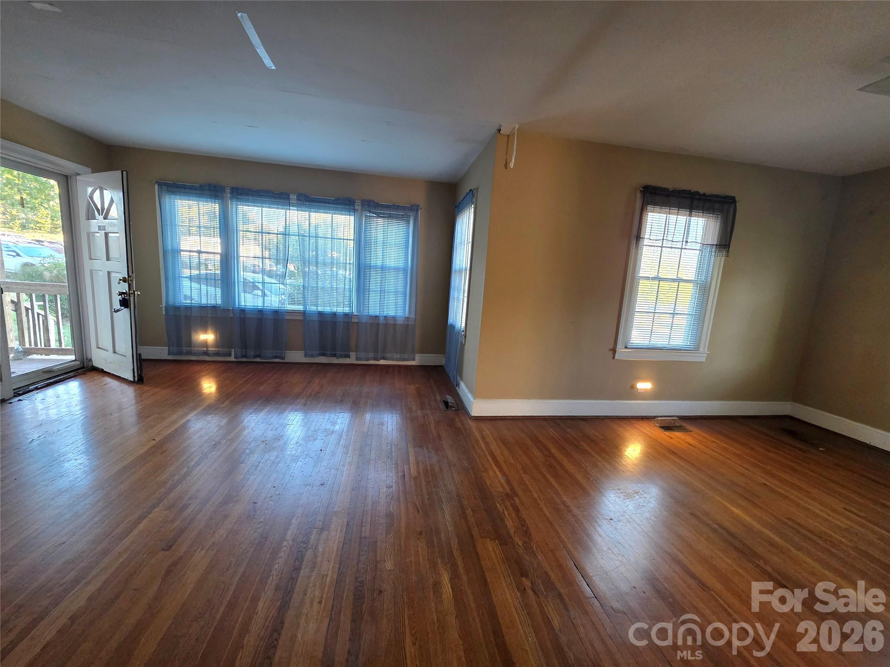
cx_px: 445
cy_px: 334
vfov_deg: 89.9
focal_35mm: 13
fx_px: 334
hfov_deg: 106.2
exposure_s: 1/60.2
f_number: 1.9
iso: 400
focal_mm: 2.2
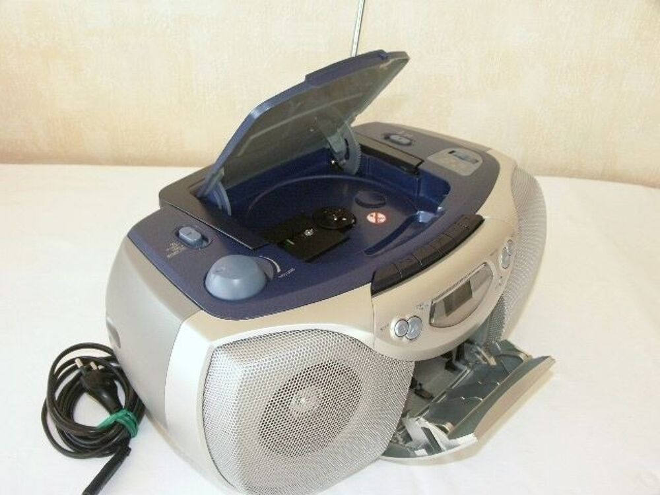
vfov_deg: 42.9
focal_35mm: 33
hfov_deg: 55.4
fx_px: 629
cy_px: 248
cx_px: 330
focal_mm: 8.49
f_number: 4
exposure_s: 1/100
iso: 200
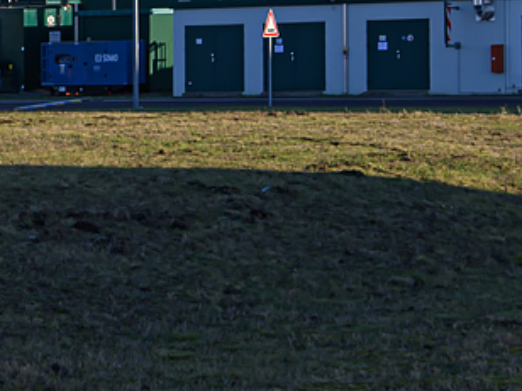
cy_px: -39
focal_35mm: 138
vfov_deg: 10.6
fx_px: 2078
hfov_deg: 14.3
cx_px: 158
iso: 200
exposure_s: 1/350
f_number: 8
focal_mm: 24.5
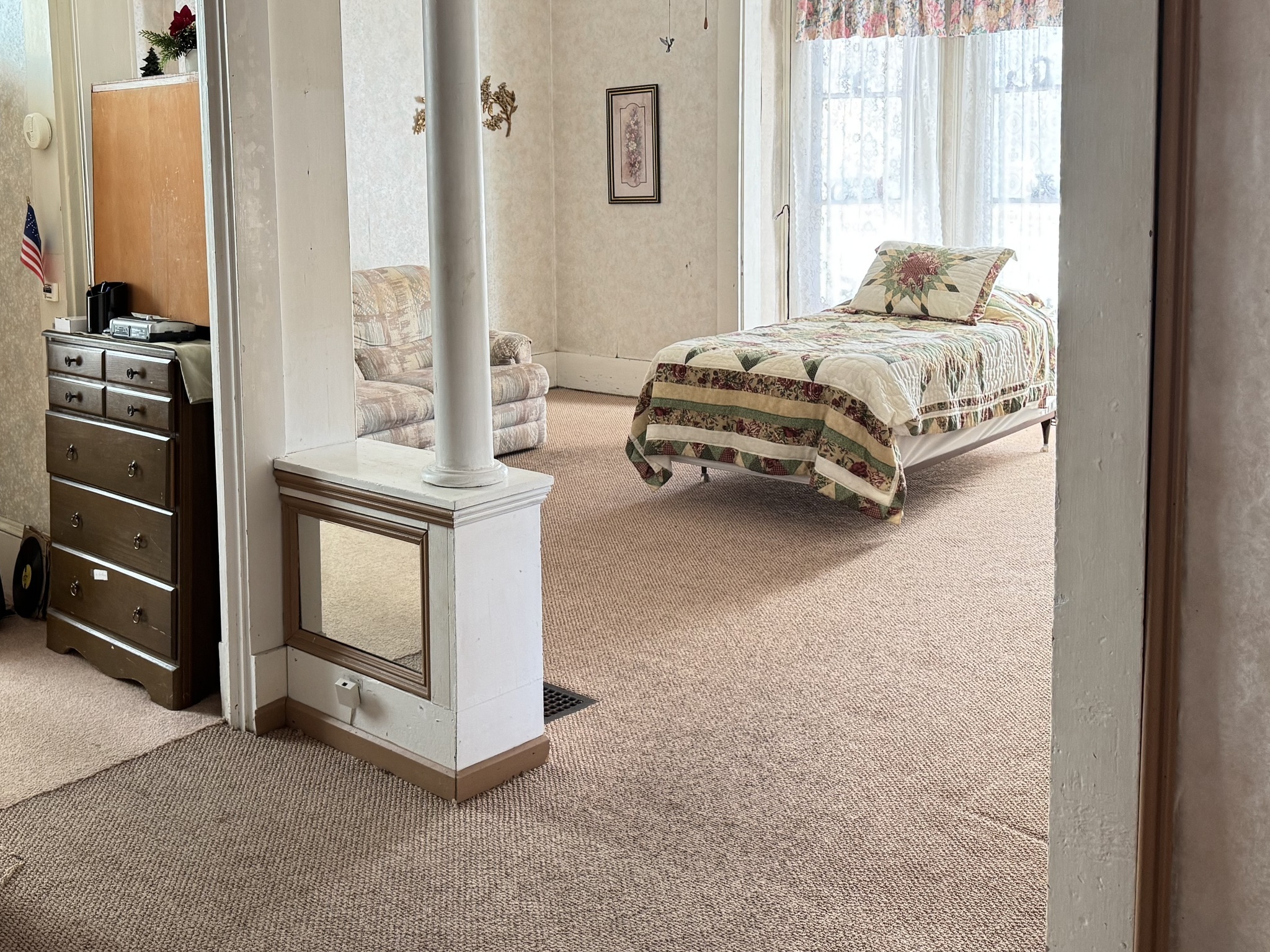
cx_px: 461
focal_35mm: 36
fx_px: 1321
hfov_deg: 50.7
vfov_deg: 39.1
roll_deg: +1.8
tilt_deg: -5.7
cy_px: 296
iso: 250
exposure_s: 1/60
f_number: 1.78
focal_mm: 6.76
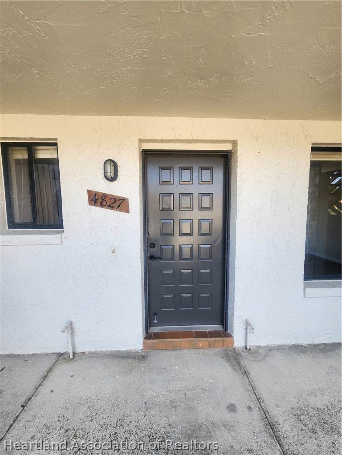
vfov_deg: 106.2
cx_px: 171
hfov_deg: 89.9
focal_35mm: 13
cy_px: 228
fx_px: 171
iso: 50
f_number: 2.2
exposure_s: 1/168
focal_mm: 2.2
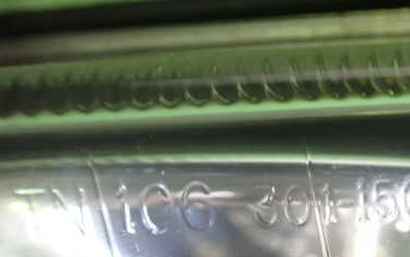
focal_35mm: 51
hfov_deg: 38.1
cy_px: 189
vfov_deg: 25.1
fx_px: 570
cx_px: 328
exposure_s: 1/40
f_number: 2.3
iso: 800
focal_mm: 5.4
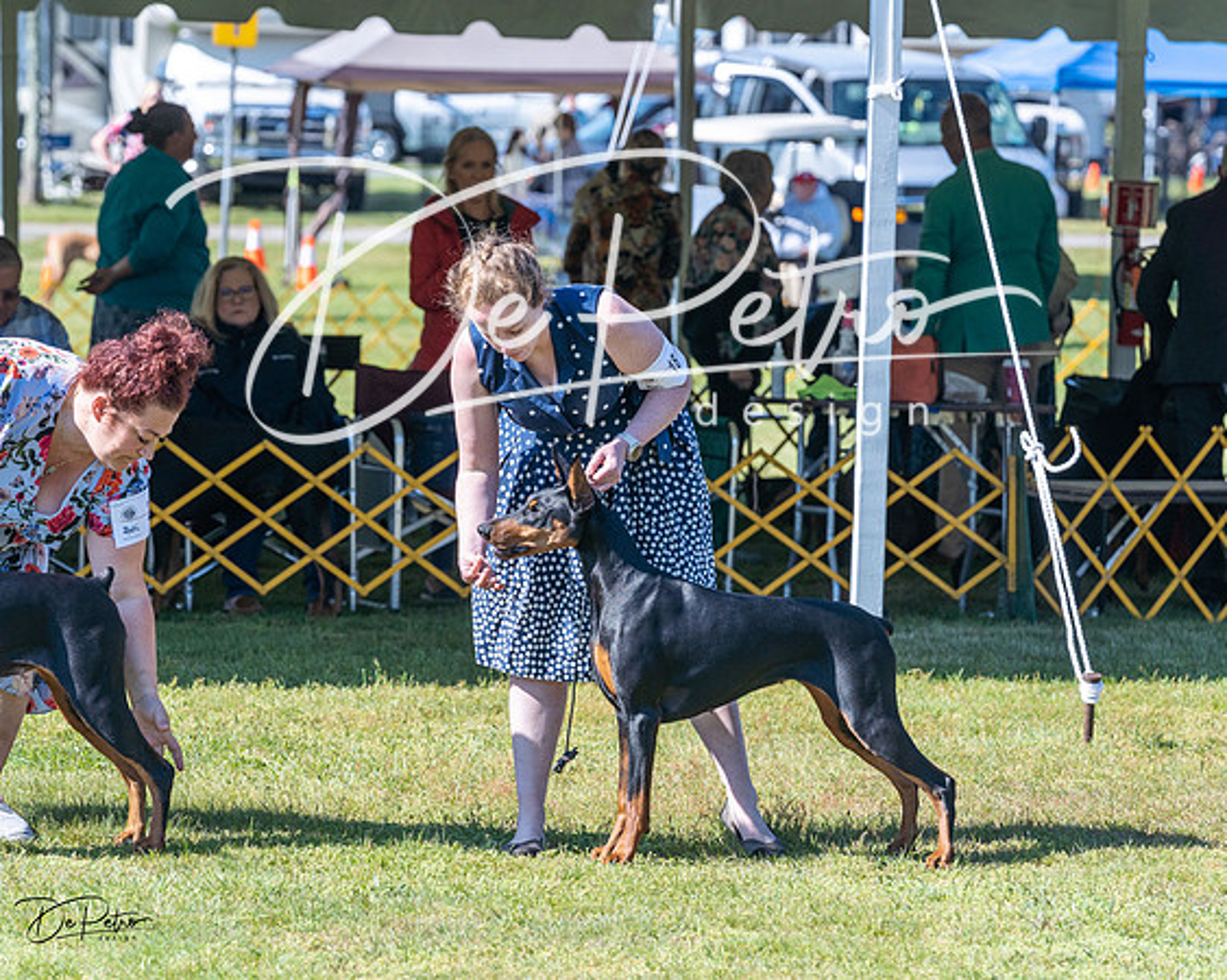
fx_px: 6991
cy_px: 490
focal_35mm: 193
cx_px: 614
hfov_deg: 10.0
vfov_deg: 8.0
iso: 500
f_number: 5.6
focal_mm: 171
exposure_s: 1/1250
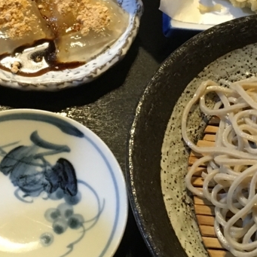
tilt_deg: -53.8
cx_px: 92
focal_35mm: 77
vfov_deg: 22.3
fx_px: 647
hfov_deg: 22.4
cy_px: 73
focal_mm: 4.15
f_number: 2.2
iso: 200
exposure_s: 1/17
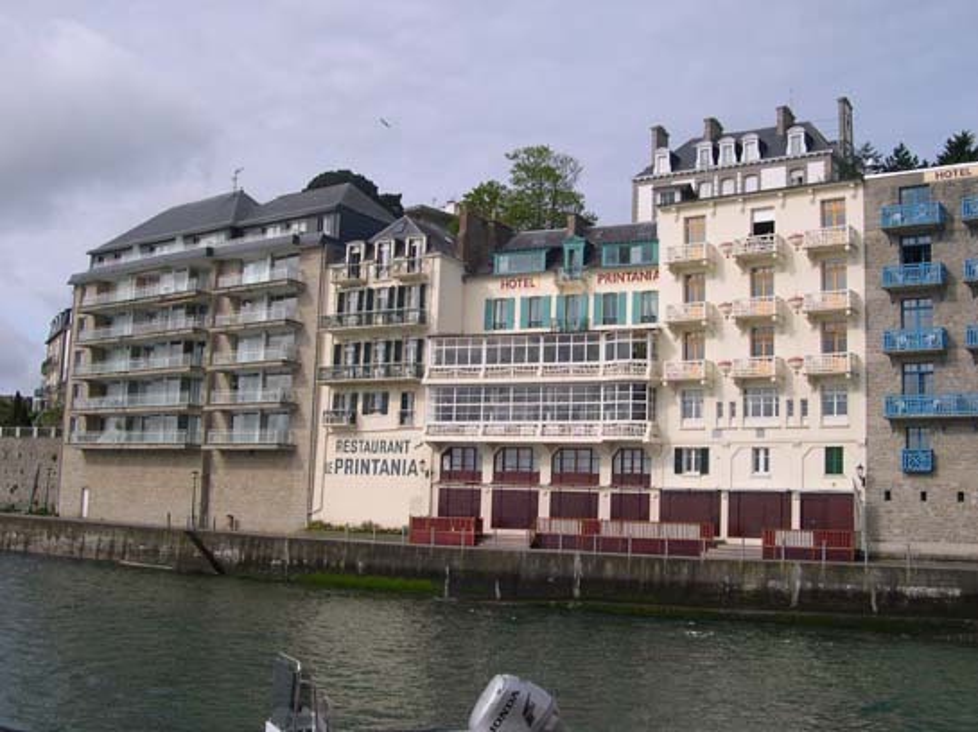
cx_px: 489
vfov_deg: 37.7
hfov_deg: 49.0
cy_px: 366
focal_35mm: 38
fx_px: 1073
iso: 100
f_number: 7.6
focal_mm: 8
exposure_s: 1/241
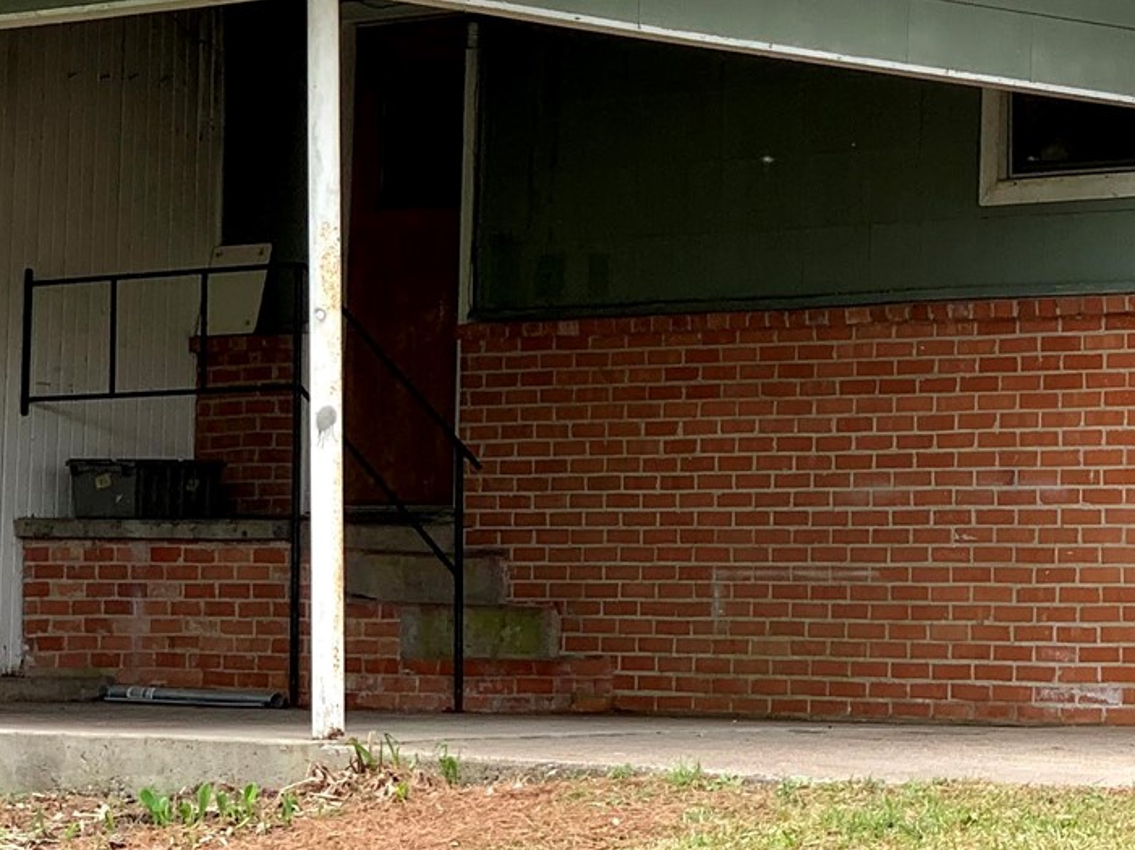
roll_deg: -1.4
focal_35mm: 152
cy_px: 155
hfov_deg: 12.9
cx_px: 1107
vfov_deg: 9.7
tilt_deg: +6.0
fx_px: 4981
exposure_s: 1/204
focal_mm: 6
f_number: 2.4
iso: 16
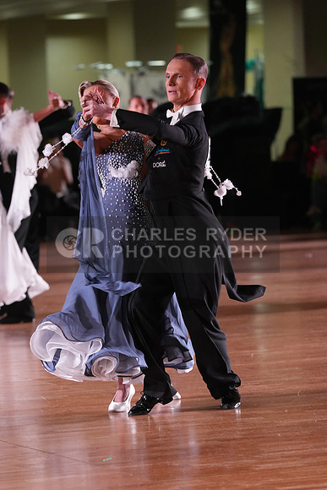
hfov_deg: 6.9
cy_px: 245
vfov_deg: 10.3
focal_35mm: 200
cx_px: 164
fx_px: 2723
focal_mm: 200
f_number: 5
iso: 4000
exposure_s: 1/200
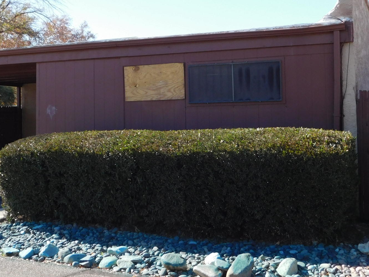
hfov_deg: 37.5
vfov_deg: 28.4
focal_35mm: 51
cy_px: 96
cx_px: 178
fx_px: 544
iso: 125
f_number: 3.2
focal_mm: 5.3
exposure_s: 1/640
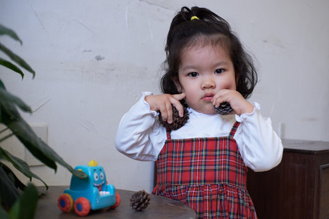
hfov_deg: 32.9
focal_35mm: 61
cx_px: 182
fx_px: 557
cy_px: 112
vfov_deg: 22.2
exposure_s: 1/180
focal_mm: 35
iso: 500
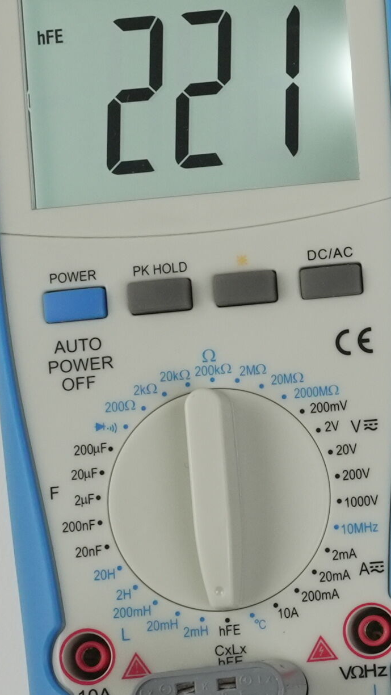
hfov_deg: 7.5
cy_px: 345
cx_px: 751
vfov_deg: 13.8
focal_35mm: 156
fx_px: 2876
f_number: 8
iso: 2000
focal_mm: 43
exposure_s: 1/160
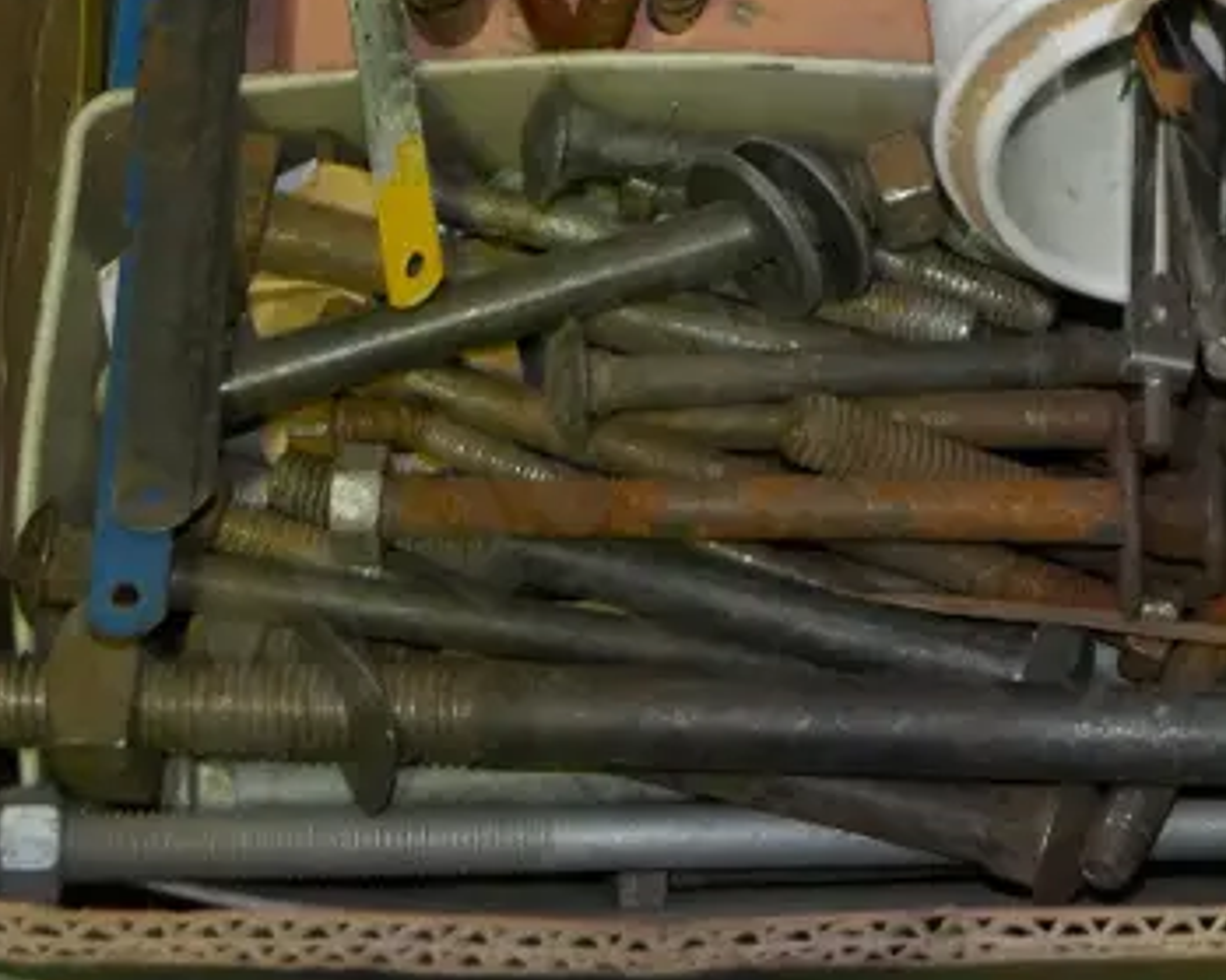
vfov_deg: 8.1
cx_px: 1581
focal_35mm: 189
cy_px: -332
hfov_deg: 10.0
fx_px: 6856
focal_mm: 33
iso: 3200
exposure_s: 1/125
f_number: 5.6
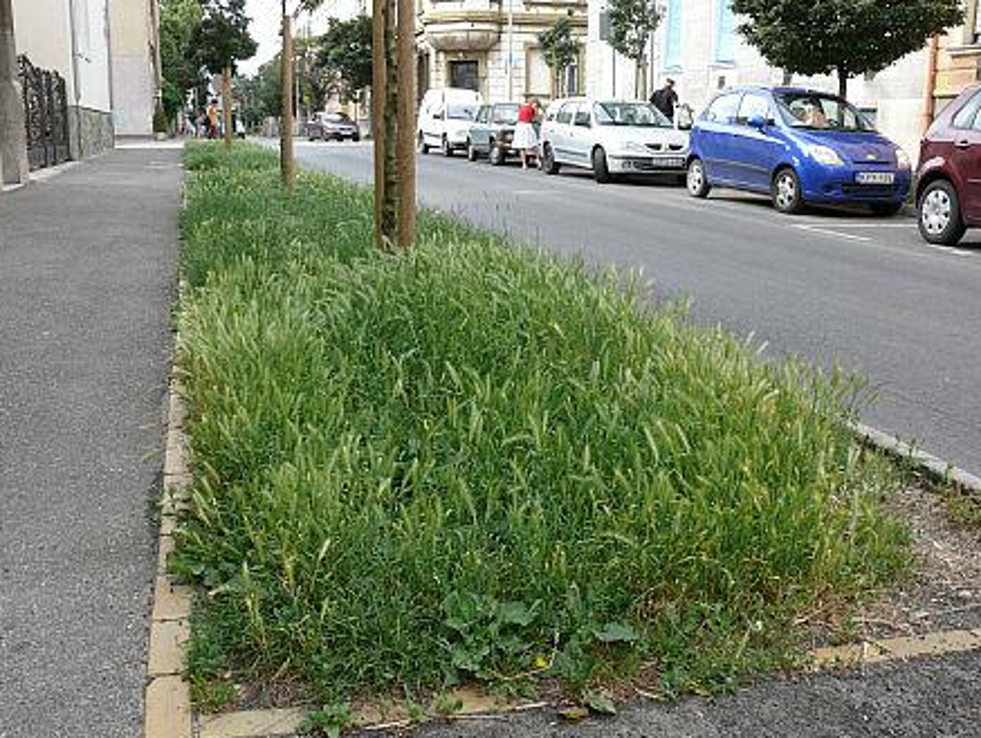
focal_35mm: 36
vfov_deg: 39.7
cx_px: 485
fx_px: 1022
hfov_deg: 51.3
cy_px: 372
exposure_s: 1/200
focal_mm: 7.4
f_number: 4
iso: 100
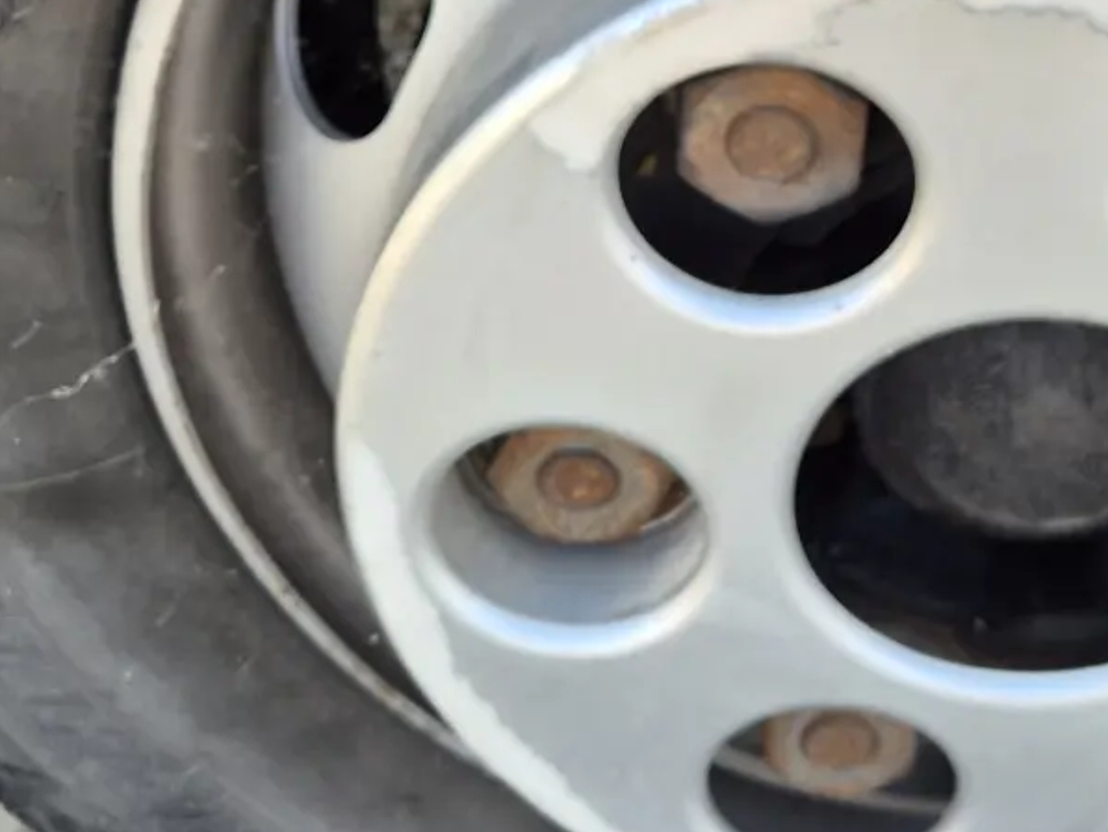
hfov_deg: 25.4
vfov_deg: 19.5
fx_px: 2369
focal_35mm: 74
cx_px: 1023
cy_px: 78
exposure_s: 1/180
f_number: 1.8
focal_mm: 5.4
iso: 25
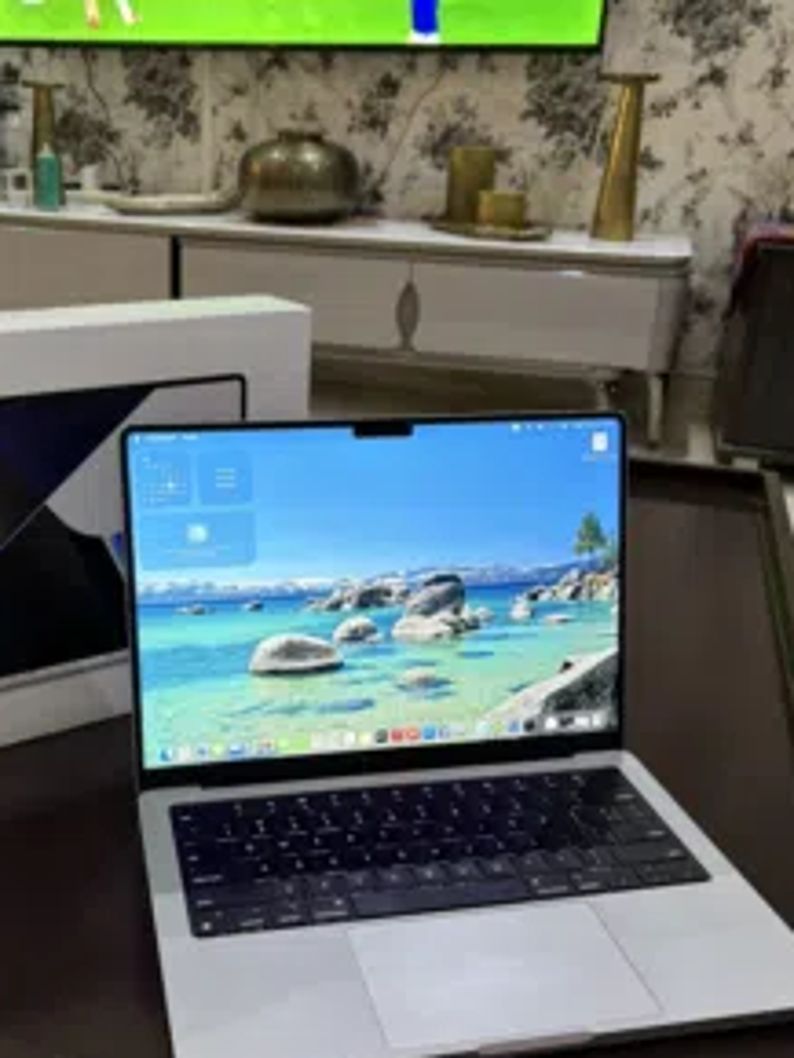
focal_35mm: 36
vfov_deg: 51.1
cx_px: 282
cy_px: 615
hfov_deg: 39.3
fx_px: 1100
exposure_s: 1/50
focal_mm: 5.96
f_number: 1.6
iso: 250
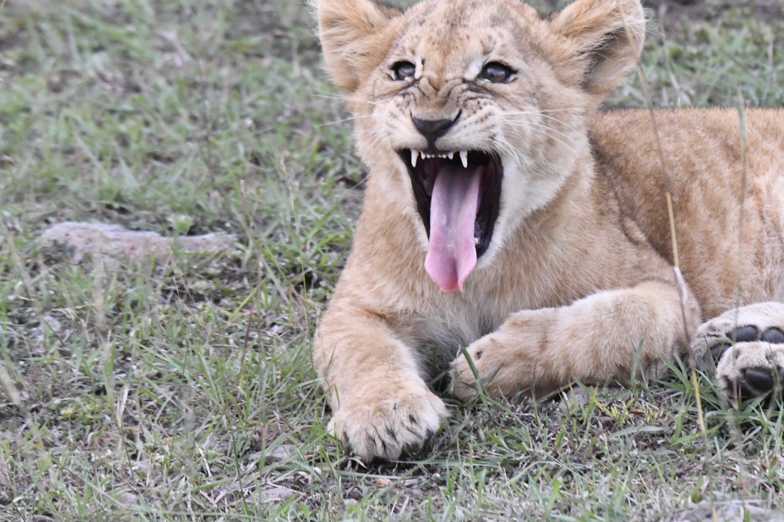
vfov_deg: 2.0
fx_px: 14825
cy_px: 81
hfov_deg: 3.0
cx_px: 599
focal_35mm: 681
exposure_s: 1/250
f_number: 6.3
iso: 3200
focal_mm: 250
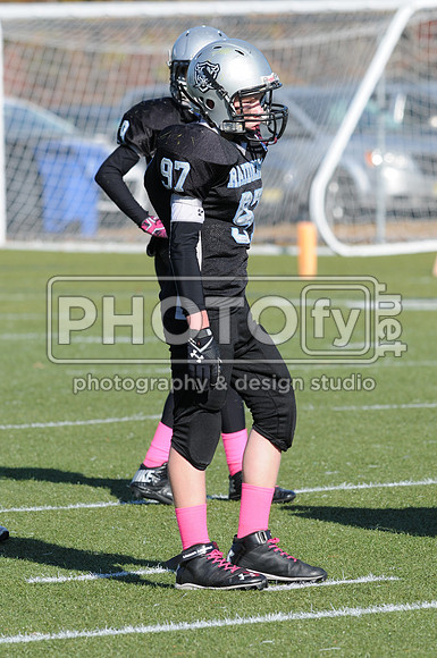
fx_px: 8218
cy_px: 329
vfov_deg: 4.6
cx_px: 218
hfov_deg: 3.0
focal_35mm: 450
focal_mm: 300
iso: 200
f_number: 8
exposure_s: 1/500
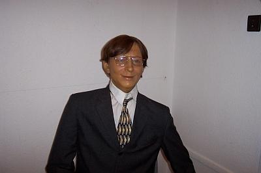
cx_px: 130
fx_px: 275
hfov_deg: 50.7
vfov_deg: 35.0
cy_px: 86
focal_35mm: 38
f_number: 2.8
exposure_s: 1/30
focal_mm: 8
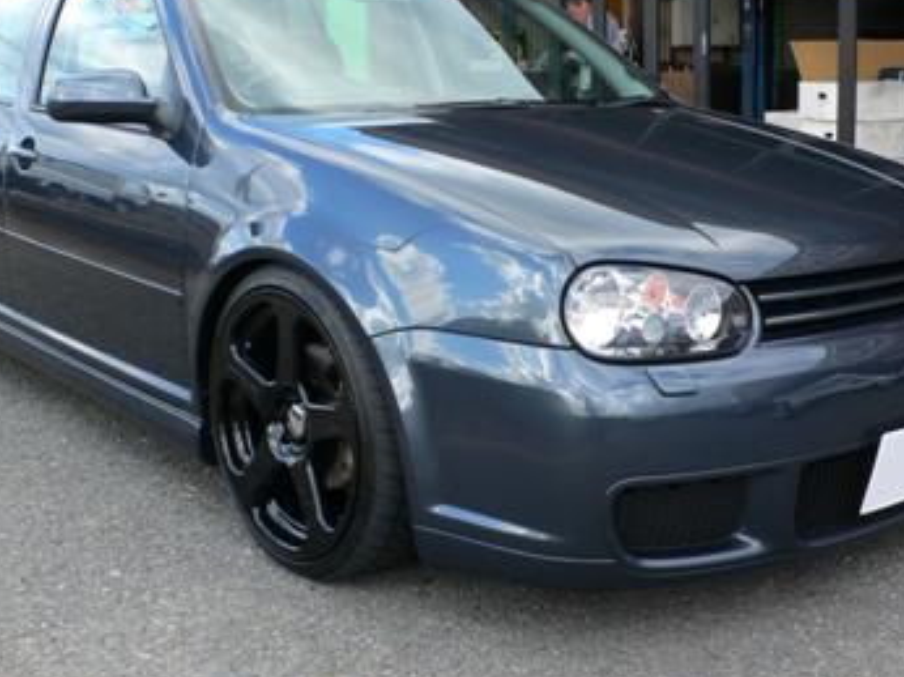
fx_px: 1305
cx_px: 460
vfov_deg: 28.9
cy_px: 222
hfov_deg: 38.2
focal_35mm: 50
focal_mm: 6.7
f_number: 4
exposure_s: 1/100
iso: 80
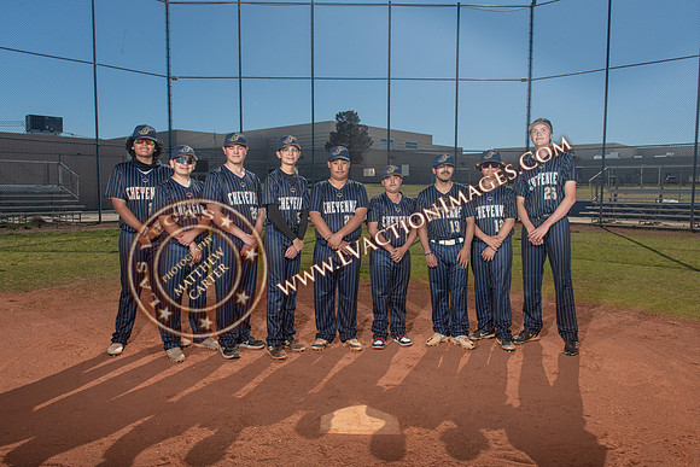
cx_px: 351
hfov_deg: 67.4
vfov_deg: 48.0
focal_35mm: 27
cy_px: 234
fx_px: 525
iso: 320
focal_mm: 26
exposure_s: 1/250
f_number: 10
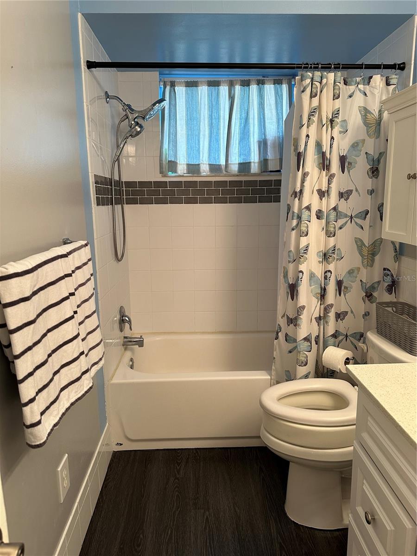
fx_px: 385
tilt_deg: -9.0
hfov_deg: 56.8
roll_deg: -0.3
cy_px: 278
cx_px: 208
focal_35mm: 24
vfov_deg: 71.6
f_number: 1.78
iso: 200
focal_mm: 6.86
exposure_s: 1/120
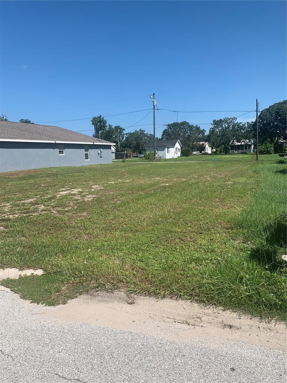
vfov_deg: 67.3
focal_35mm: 26
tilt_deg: -6.8
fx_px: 287
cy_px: 192
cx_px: 144
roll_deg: +1.7
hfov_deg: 53.1
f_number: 1.8
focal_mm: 4.25
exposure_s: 1/2611
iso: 25
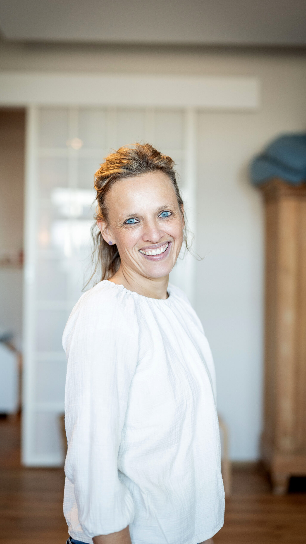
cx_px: 141
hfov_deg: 22.6
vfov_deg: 39.2
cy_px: 271
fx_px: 764
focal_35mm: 53
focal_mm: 50
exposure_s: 1/200
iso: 800
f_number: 1.8
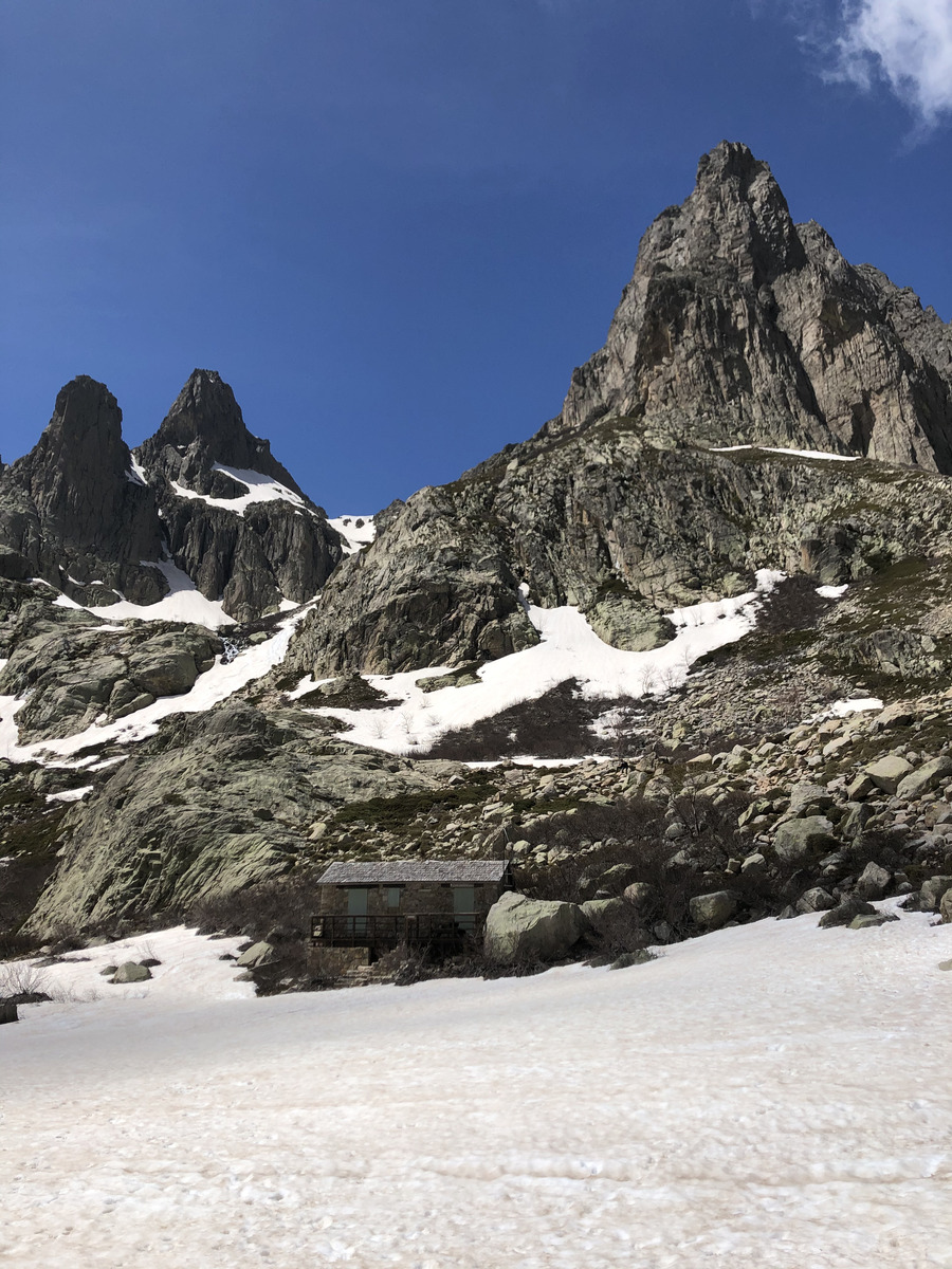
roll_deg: -0.2
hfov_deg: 49.7
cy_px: 634
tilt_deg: +17.9
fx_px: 1027
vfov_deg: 63.4
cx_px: 476
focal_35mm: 28
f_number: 1.8
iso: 20
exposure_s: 1/3690
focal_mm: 4
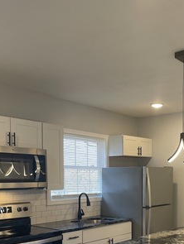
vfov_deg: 41.2
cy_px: 194
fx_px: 311
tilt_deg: -1.9
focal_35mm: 44
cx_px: 126
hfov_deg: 32.6
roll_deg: +1.4
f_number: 1.6
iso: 64
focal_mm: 4.2
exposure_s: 1/60
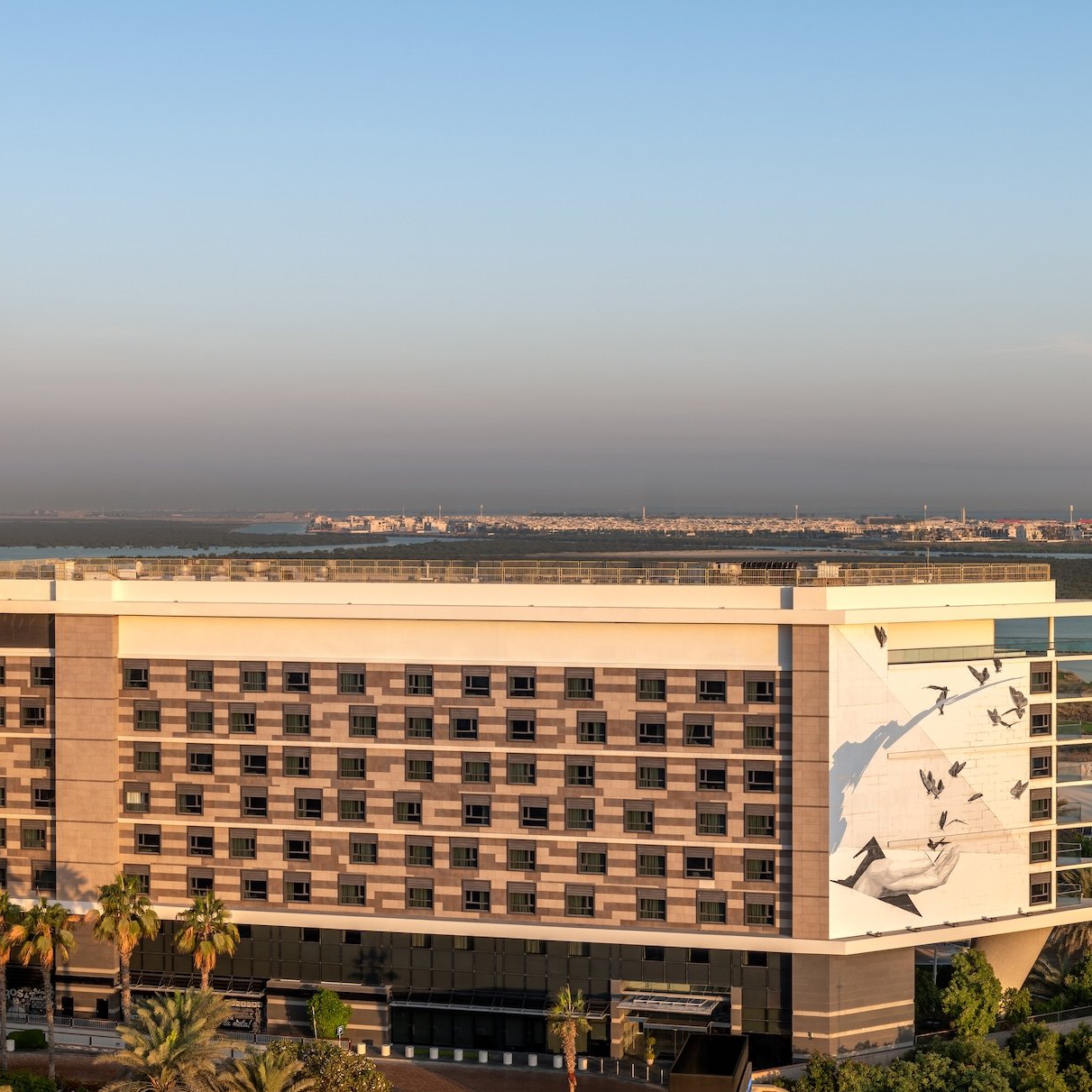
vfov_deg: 30.0
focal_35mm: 57
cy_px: 640
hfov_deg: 30.0
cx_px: 480
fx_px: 2034
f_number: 10
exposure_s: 1/25
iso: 64
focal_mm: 36
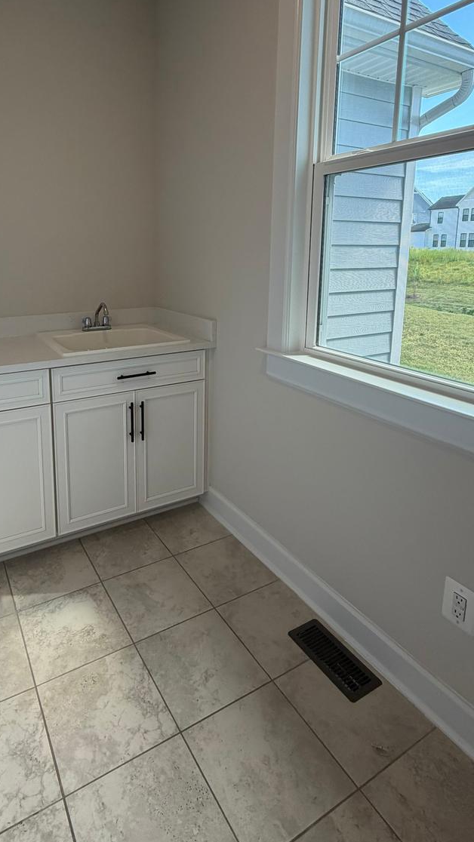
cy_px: 322
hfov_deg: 52.9
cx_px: 172
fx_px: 469
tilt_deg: -8.8
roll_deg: +0.1
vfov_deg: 82.4
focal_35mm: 21
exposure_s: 1/120
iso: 100
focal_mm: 2.22
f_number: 2.2
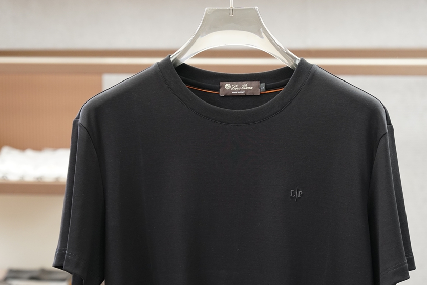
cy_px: 168
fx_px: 1198
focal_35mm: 101
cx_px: 230
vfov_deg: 13.5
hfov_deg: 20.2
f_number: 3.5
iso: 800
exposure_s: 1/125
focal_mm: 52
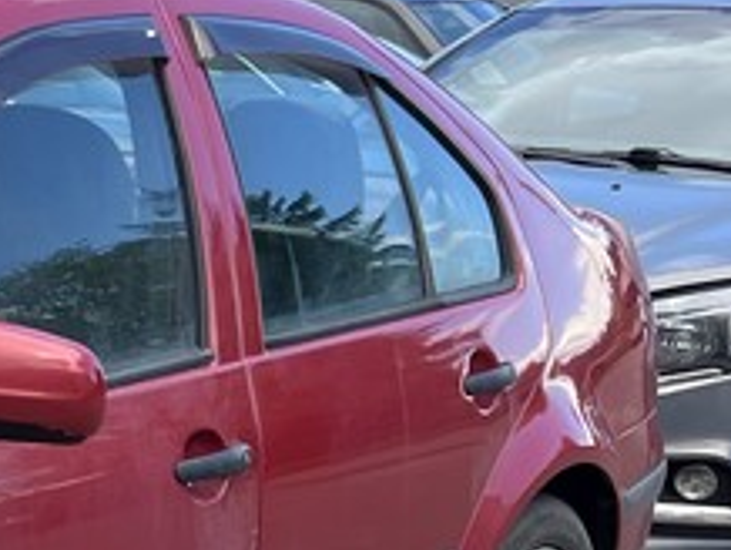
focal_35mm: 122
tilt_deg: -12.2
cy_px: 503
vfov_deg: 12.1
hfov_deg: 14.0
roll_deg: -0.6
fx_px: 2579
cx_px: -664
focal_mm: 5.7
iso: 50
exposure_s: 1/917
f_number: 1.5
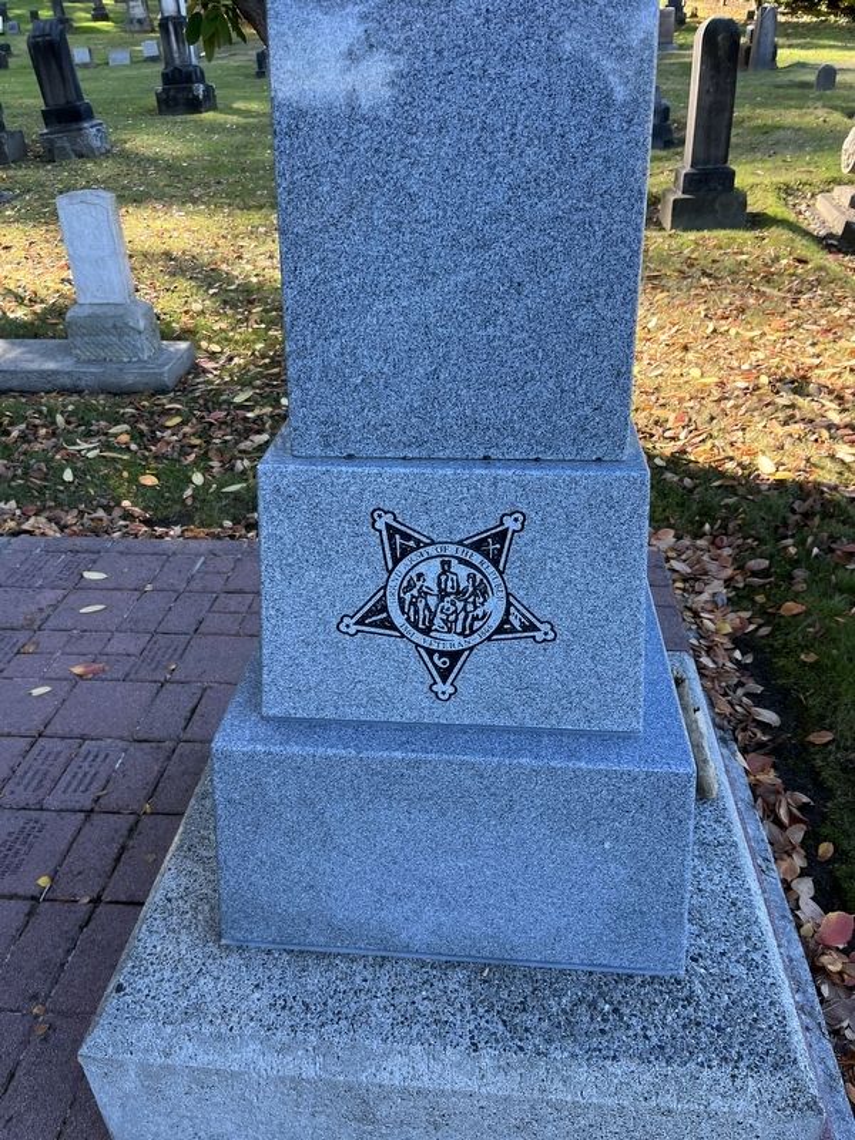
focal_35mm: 26
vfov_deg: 67.3
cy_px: 570
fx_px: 856
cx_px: 428
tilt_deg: -29.5
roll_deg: +0.0
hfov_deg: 53.1
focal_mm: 5.1
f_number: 1.6
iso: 40
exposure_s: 1/251
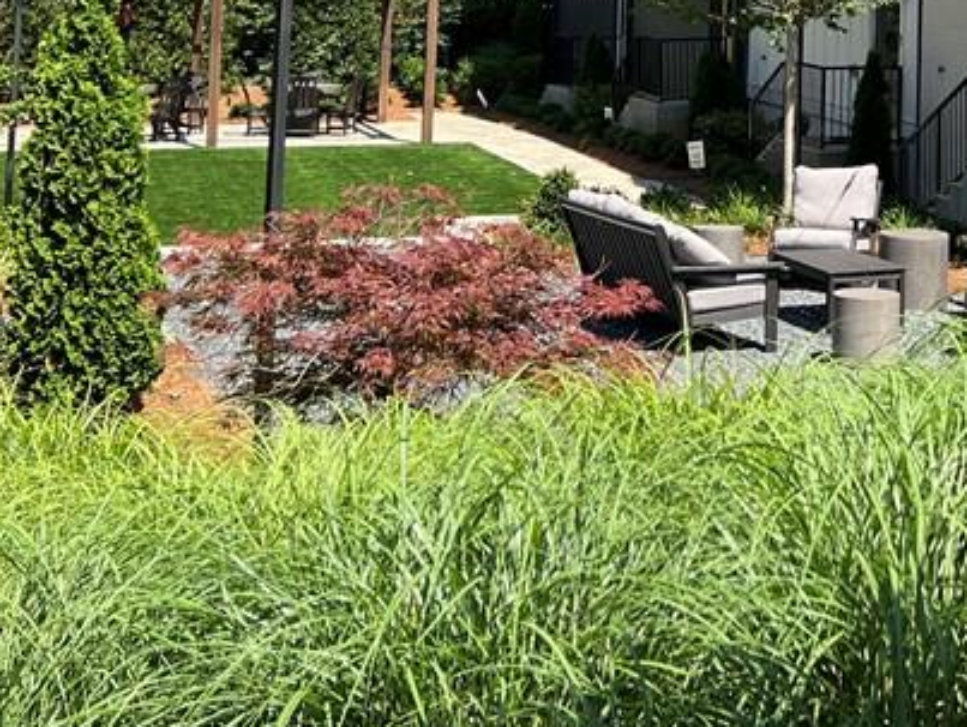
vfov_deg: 20.9
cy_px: -130
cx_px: 842
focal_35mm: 66
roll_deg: -1.0
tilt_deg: +1.7
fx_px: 1845
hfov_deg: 28.4
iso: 50
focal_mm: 5.7
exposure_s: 1/1972
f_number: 1.5
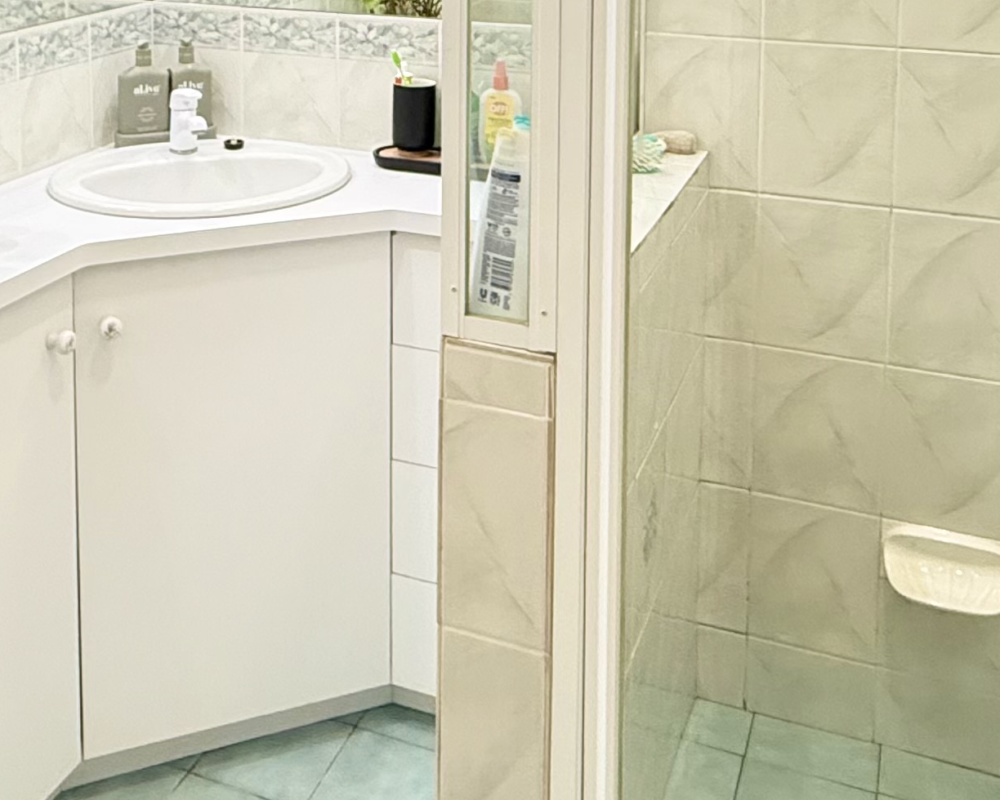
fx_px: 1332
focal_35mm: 45
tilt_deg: -5.4
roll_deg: -0.1
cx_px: 383
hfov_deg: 40.9
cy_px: -57
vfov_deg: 30.3
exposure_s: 1/60
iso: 500
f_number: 2.2
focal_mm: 2.22
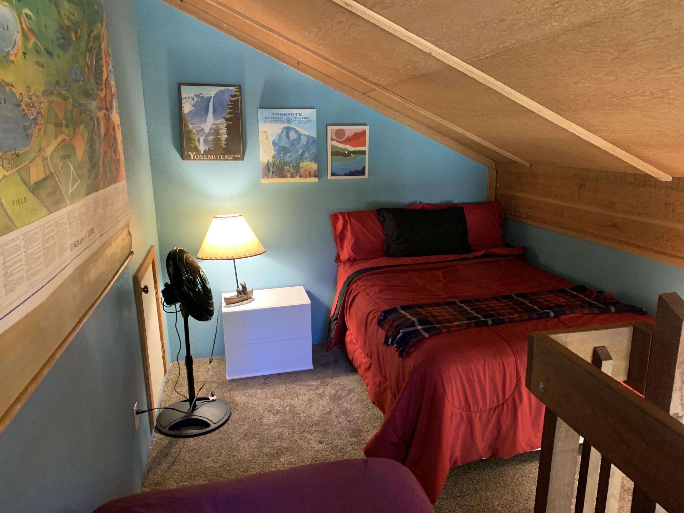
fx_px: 514
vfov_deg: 53.1
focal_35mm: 26
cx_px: 342
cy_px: 256
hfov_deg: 67.3
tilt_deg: -13.1
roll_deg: +0.3
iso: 320
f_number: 1.8
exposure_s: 1/30
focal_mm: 4.25
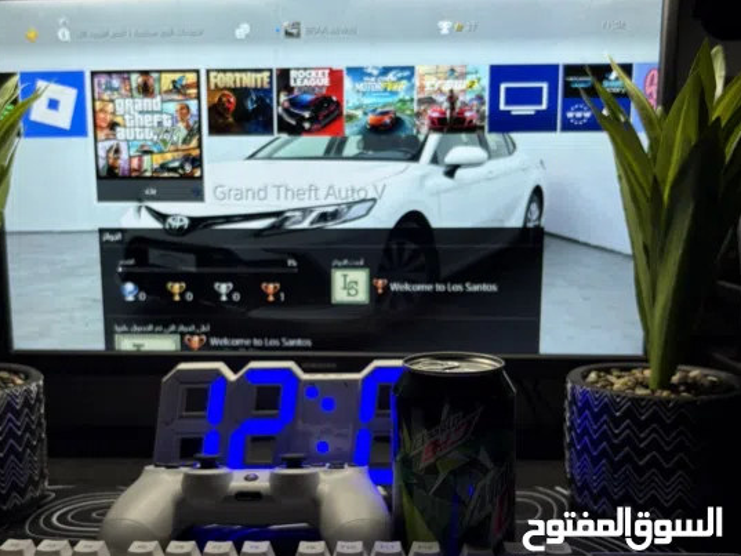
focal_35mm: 31
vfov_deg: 45.4
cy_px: 308
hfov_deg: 58.1
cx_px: 315
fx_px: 664
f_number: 1.6
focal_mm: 5.96
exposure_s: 1/112
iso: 125
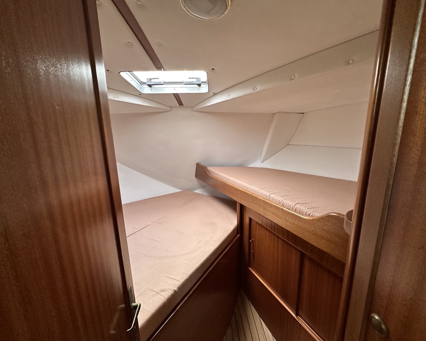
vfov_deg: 84.1
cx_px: 216
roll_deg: +0.2
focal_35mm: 15
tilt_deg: -11.4
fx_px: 189
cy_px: 173
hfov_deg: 96.8
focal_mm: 2.22
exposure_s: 1/86
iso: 320
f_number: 2.2
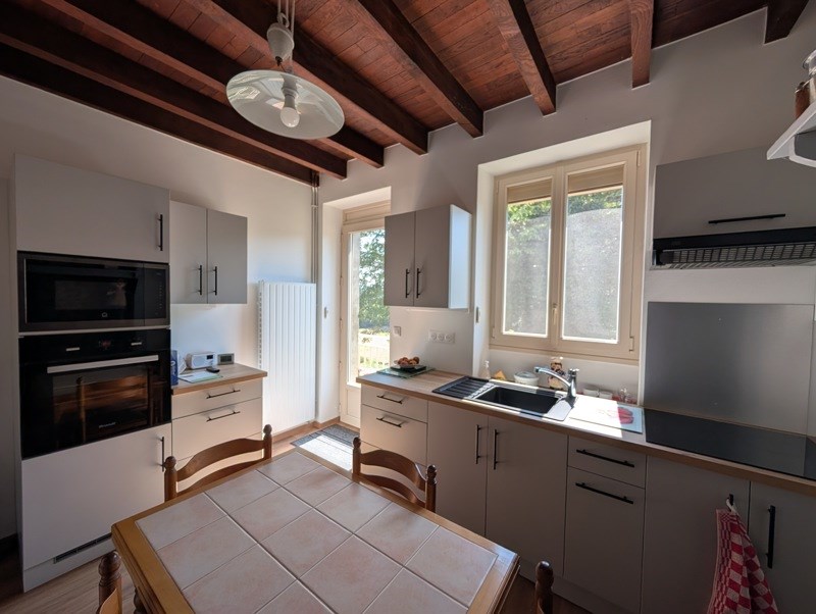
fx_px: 283
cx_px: 408
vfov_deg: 94.6
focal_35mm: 12
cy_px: 307
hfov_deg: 110.5
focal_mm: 2.02
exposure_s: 1/230
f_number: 1.7
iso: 48
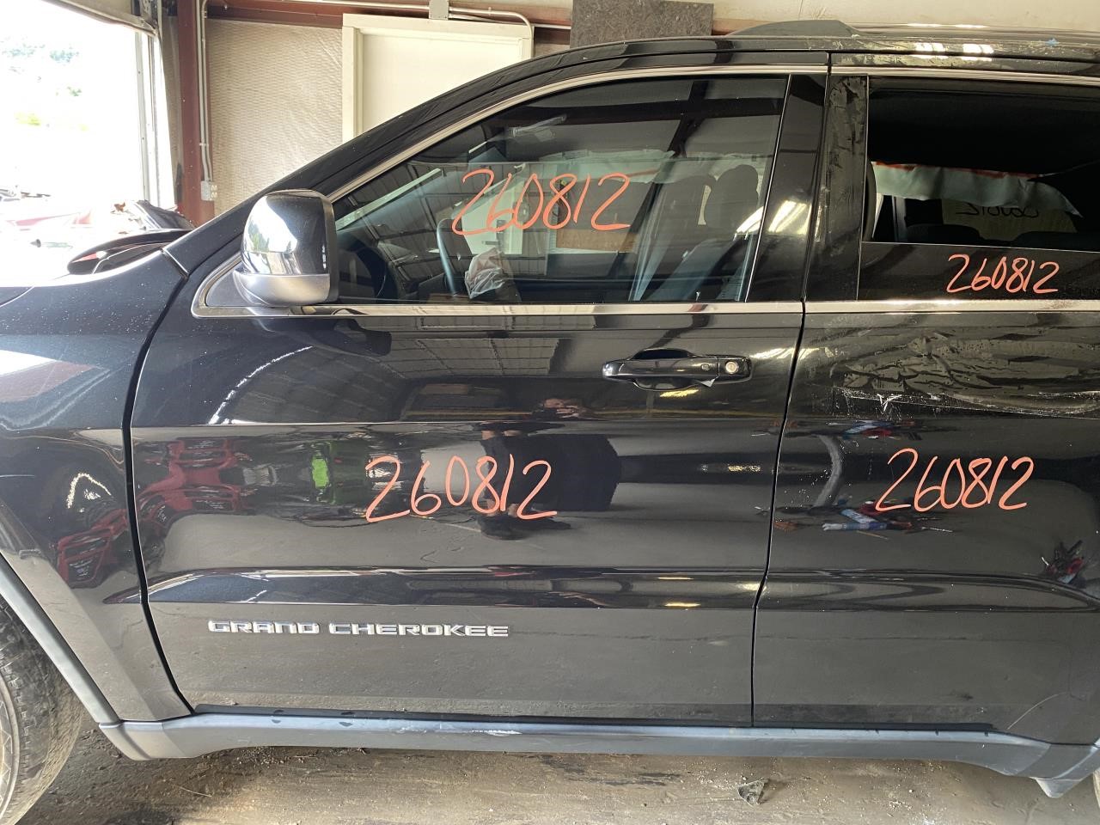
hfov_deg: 67.3
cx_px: 550
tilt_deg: -16.8
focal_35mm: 26
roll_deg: -3.9
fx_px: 826
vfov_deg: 53.1
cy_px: 412
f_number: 1.8
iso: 125
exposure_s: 1/60
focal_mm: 4.25
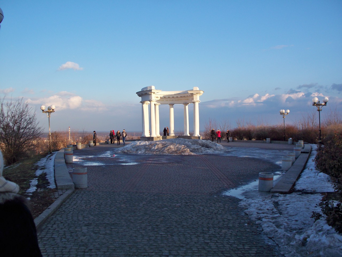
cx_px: 171
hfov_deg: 52.6
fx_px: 346
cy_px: 128
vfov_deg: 40.7
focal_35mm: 35
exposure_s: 1/500
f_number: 2.8
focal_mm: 7.54
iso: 80
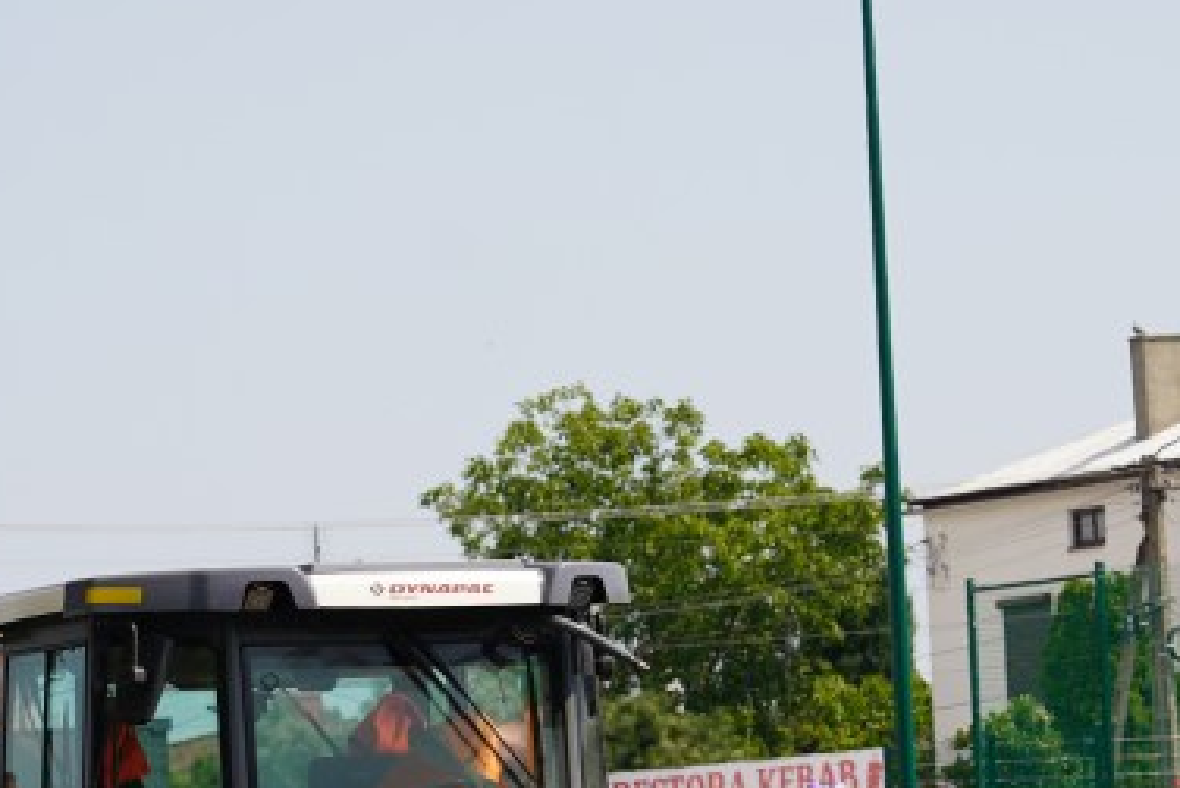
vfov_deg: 4.9
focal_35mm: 279
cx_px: 621
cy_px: 815
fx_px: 9148
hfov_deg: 7.4
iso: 100
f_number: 5
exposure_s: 1/500
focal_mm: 105
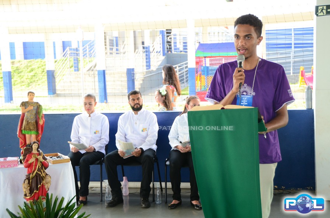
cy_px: 109
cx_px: 165
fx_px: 521
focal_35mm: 57
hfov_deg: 35.1
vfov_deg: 23.7
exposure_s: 1/200
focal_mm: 38
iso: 800
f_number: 5
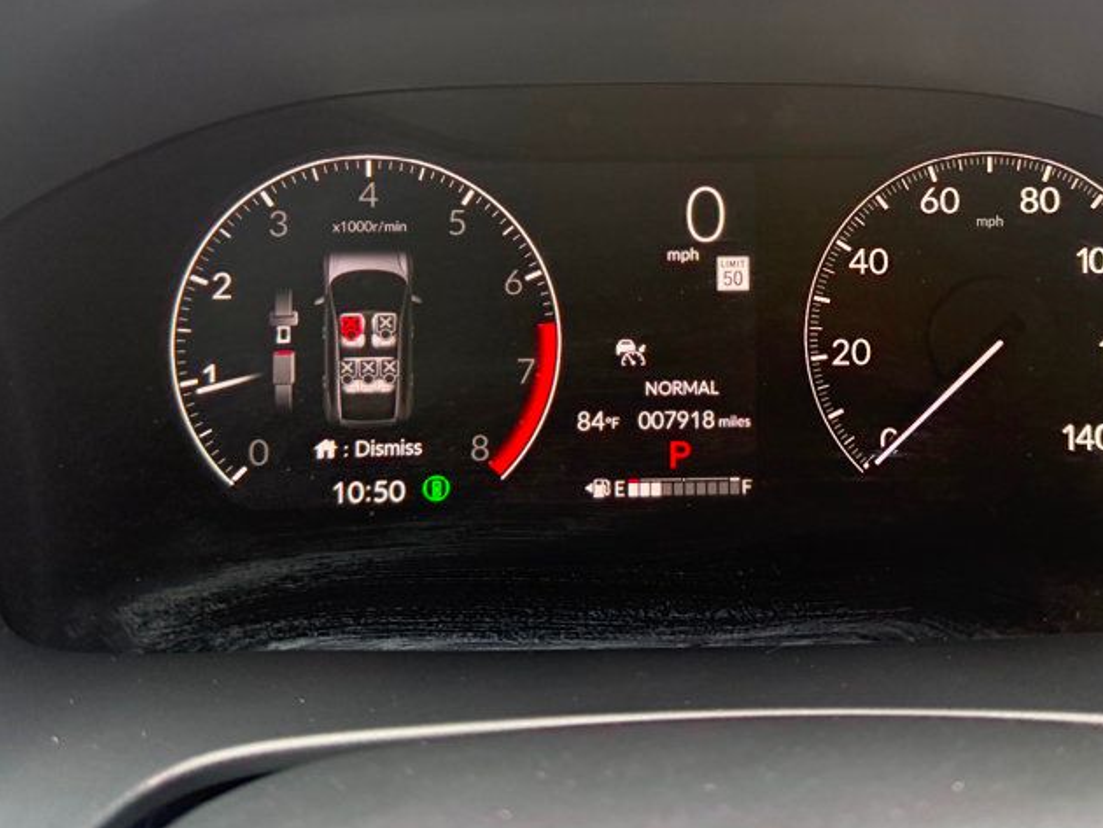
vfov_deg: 35.9
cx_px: 699
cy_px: 189
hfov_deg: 47.4
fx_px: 1243
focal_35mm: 39
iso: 200
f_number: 1.78
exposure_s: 1/78
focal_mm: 6.76
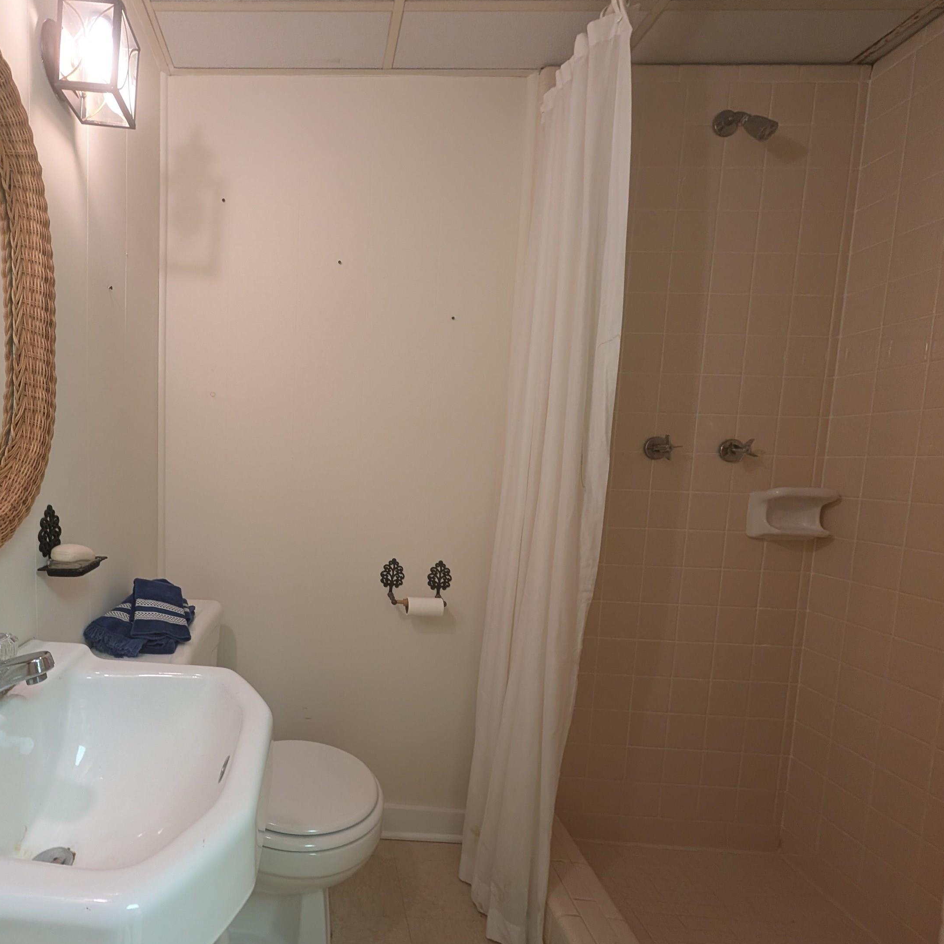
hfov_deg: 87.2
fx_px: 463
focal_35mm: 15
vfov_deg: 91.1
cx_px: 298
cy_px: 496
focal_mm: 2.02
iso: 117
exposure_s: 1/30
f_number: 1.7
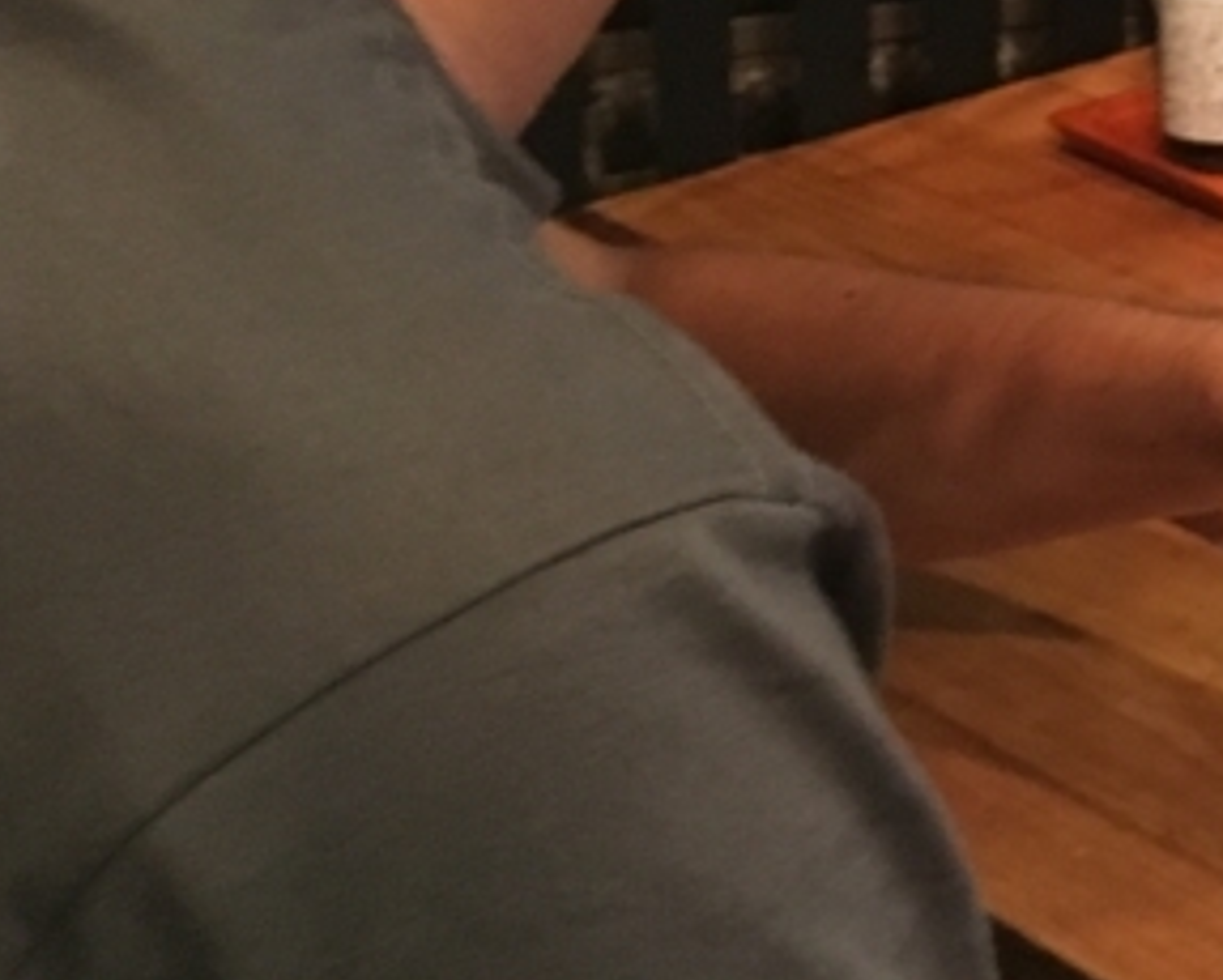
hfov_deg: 16.2
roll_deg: -1.9
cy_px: -345
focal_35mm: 101
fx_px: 3658
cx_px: 2173
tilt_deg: -11.7
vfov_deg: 14.5
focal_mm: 4.15
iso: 200
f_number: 2.2
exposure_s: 1/20
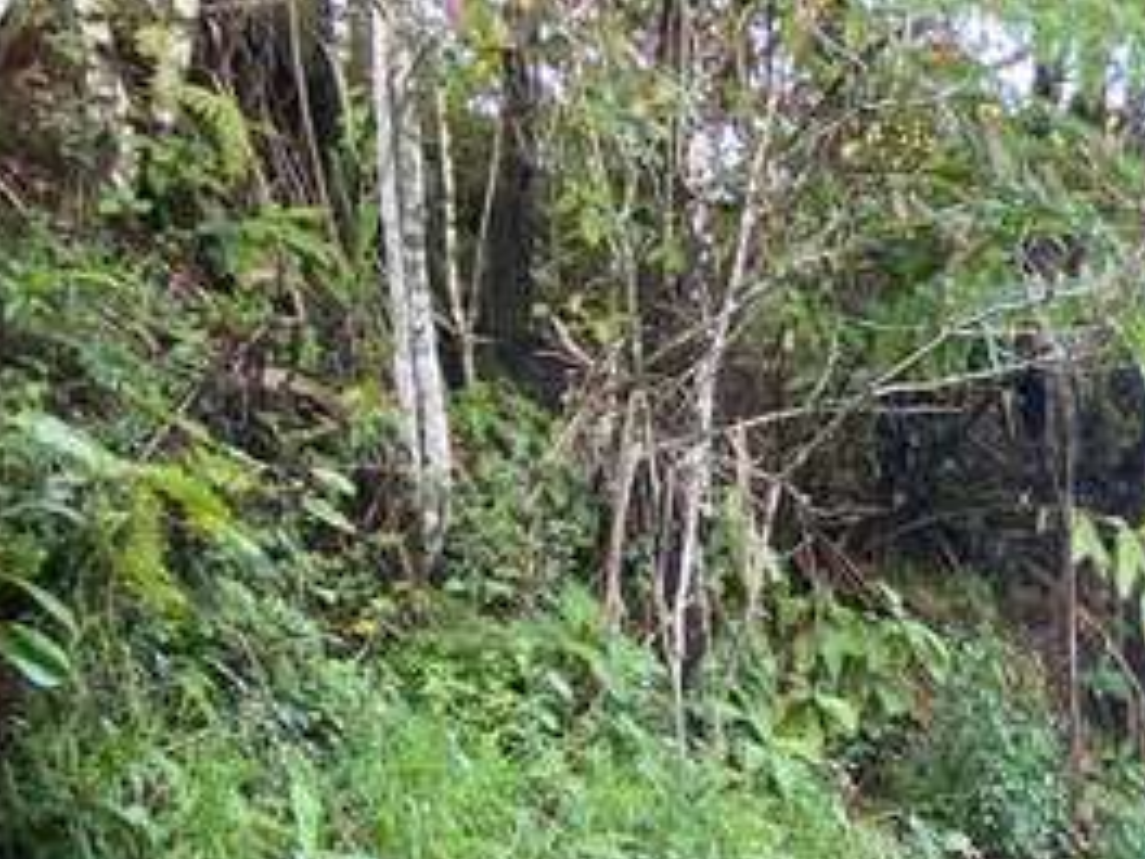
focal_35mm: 59
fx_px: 1952
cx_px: 1123
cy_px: 972
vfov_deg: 23.2
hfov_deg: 30.6
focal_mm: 4.25
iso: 160
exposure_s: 1/60
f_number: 1.8
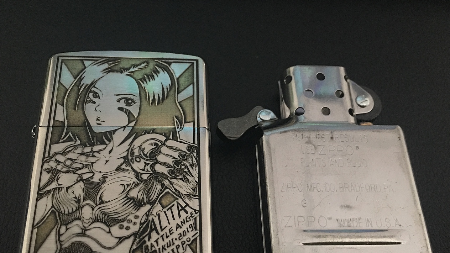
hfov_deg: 61.0
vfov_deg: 36.4
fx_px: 382
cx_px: 223
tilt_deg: -64.2
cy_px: 162
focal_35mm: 32
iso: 125
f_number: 2.2
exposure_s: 1/4
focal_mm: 4.15
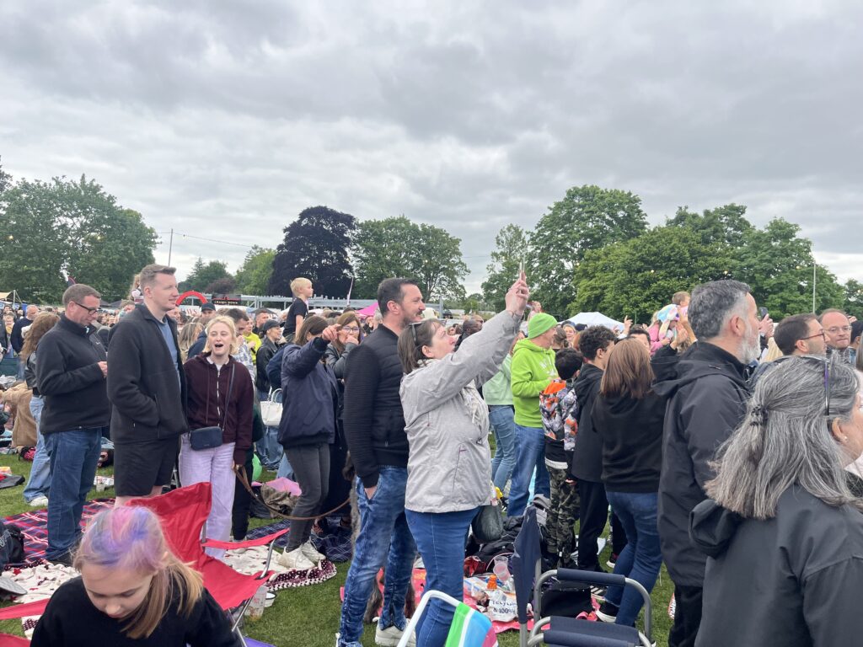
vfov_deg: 53.1
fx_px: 648
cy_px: 324
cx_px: 432
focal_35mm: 26
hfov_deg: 67.3
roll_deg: -0.1
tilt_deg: -0.5
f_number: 1.6
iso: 50
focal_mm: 5.1
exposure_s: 1/517
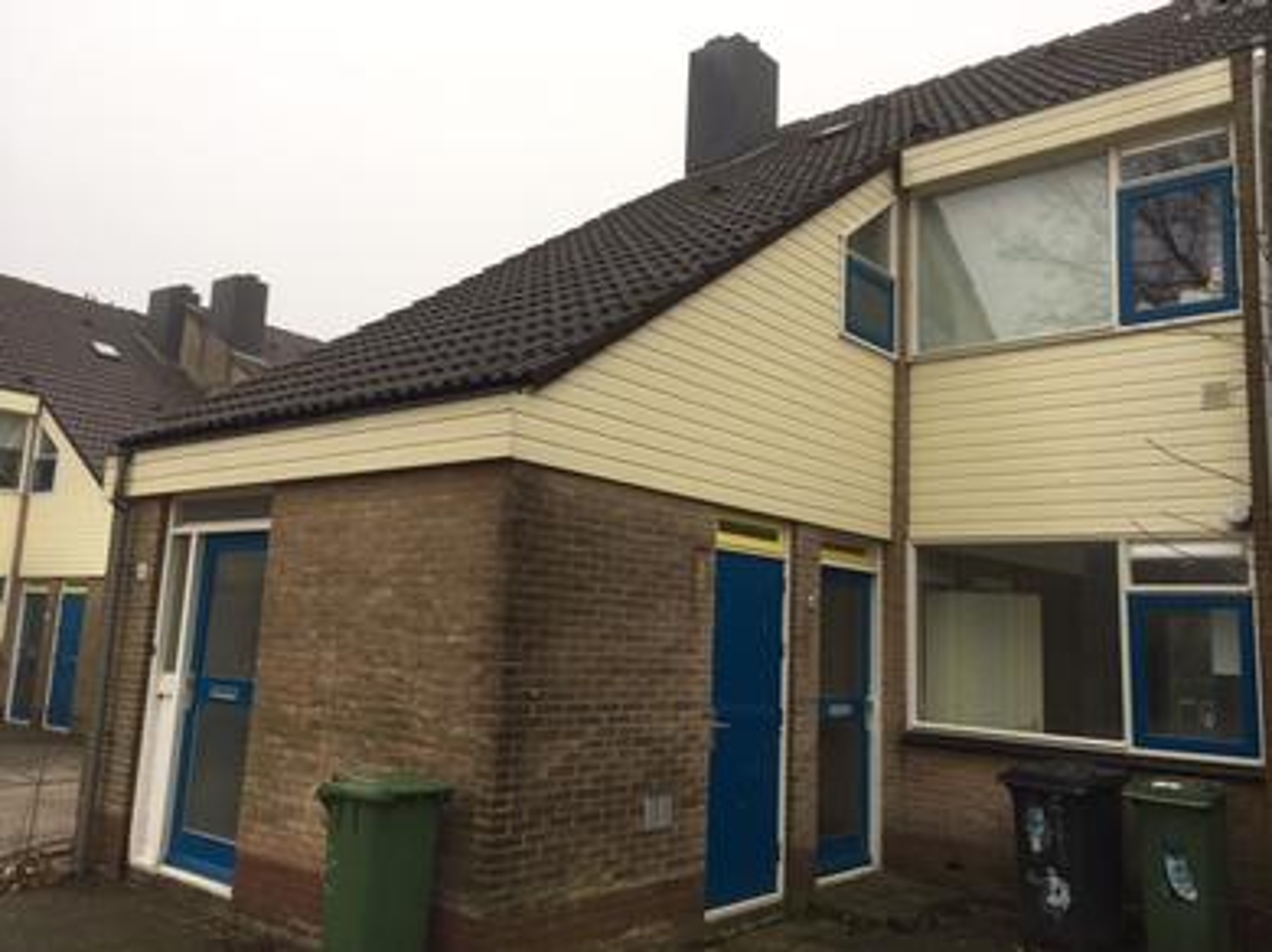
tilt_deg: +9.1
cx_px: 636
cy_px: 476
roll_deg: -2.4
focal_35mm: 29
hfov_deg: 61.7
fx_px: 1065
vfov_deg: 48.2
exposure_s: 1/149
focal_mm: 4.15
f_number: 2.2
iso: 25
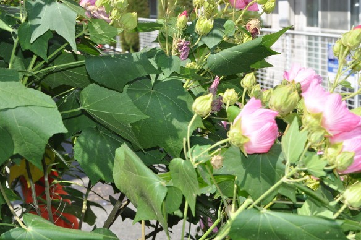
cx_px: 183
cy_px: 110
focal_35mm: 69
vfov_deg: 19.7
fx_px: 691
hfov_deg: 29.3
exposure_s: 1/200
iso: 200
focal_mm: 42
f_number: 10
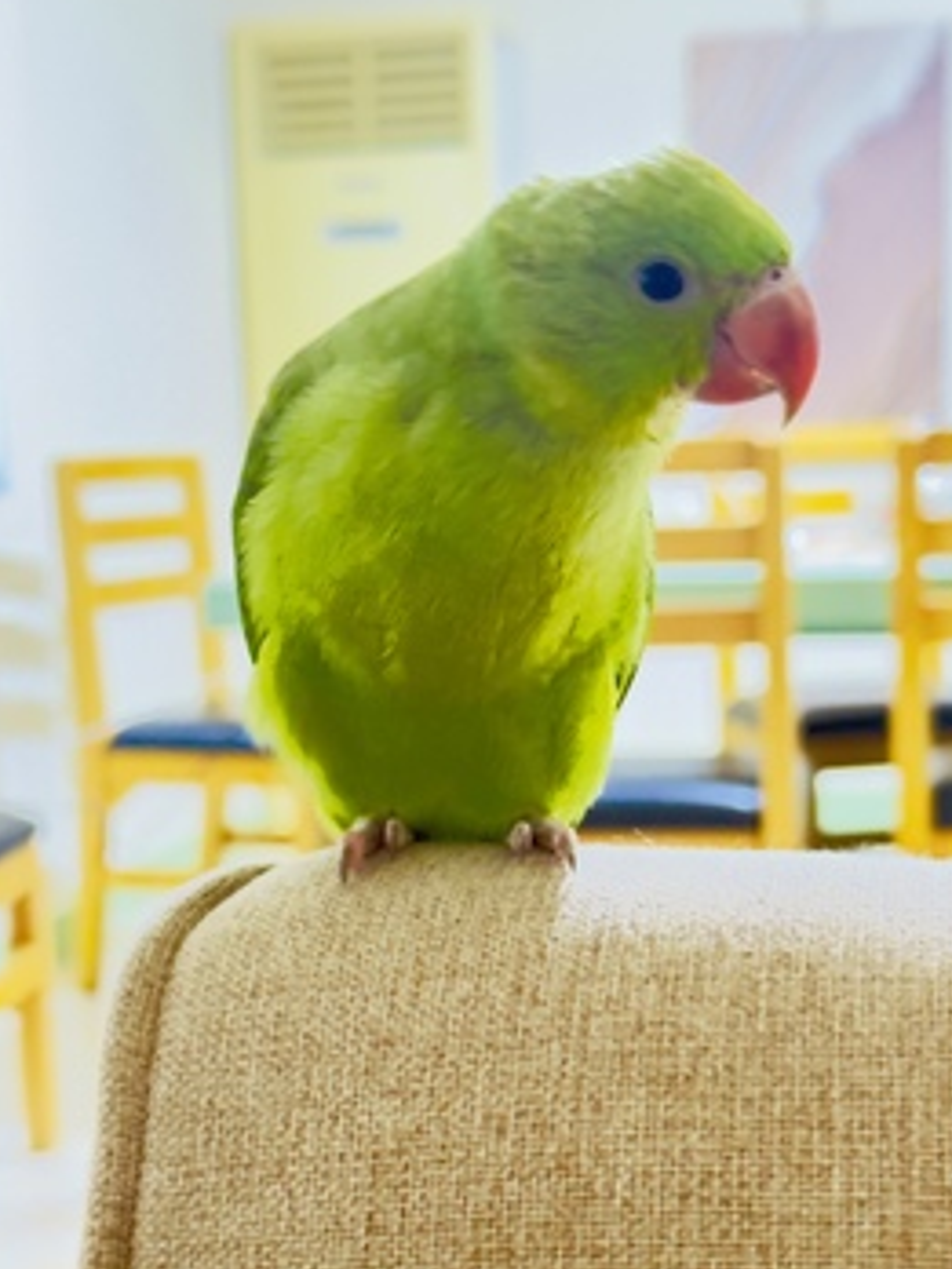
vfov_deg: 30.7
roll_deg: +1.5
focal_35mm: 63
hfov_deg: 23.3
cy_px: 720
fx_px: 2310
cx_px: 523
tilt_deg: -6.8
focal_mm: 6.76
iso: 800
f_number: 1.78
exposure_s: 1/21
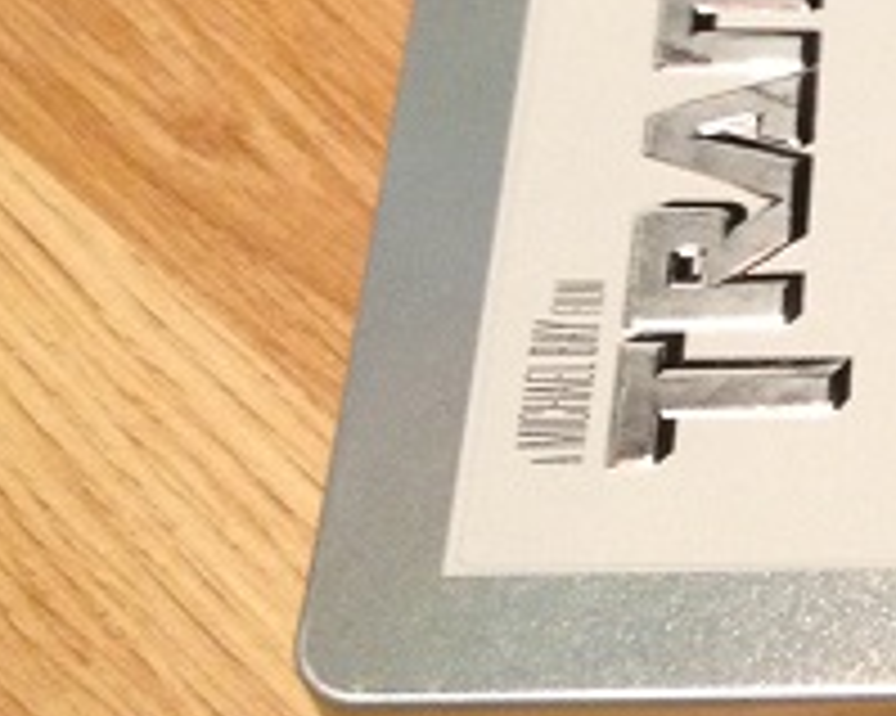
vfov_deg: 13.8
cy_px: -9
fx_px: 2916
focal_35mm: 110
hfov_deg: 16.3
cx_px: 1261
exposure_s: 1/20
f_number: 2.4
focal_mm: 4.28
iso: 200
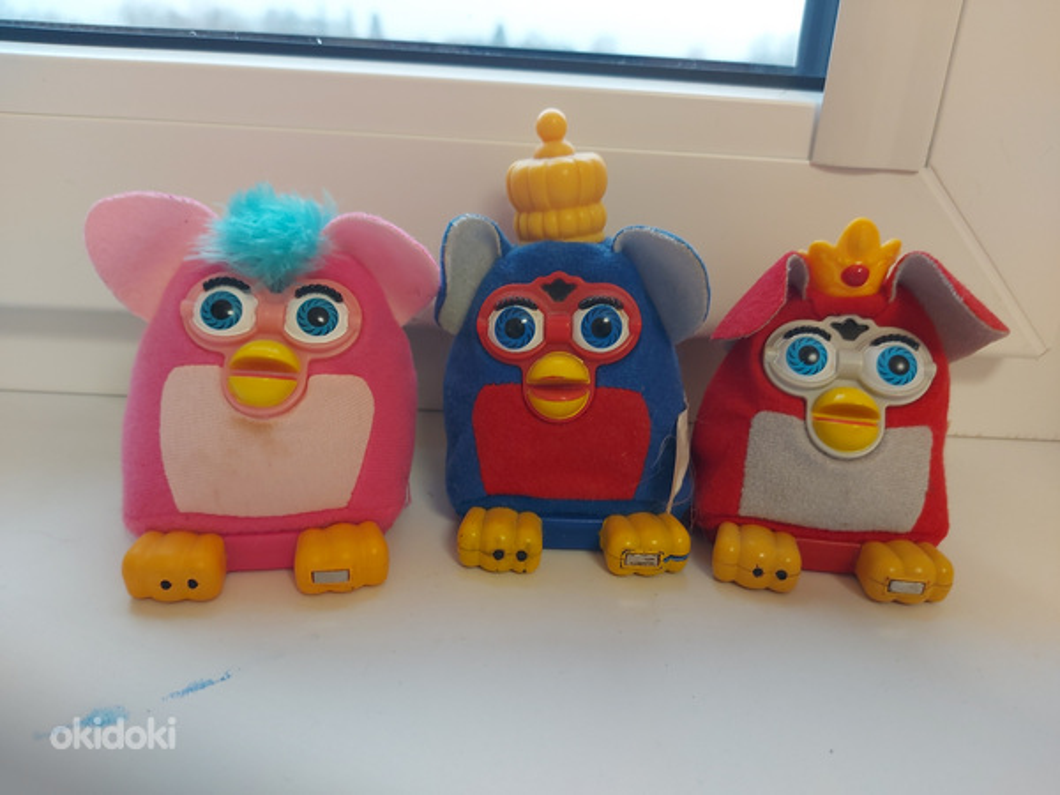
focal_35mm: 24
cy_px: 398
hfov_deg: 71.6
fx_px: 735
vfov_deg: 56.8
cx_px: 530
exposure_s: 1/50
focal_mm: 5.23
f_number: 1.8
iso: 100
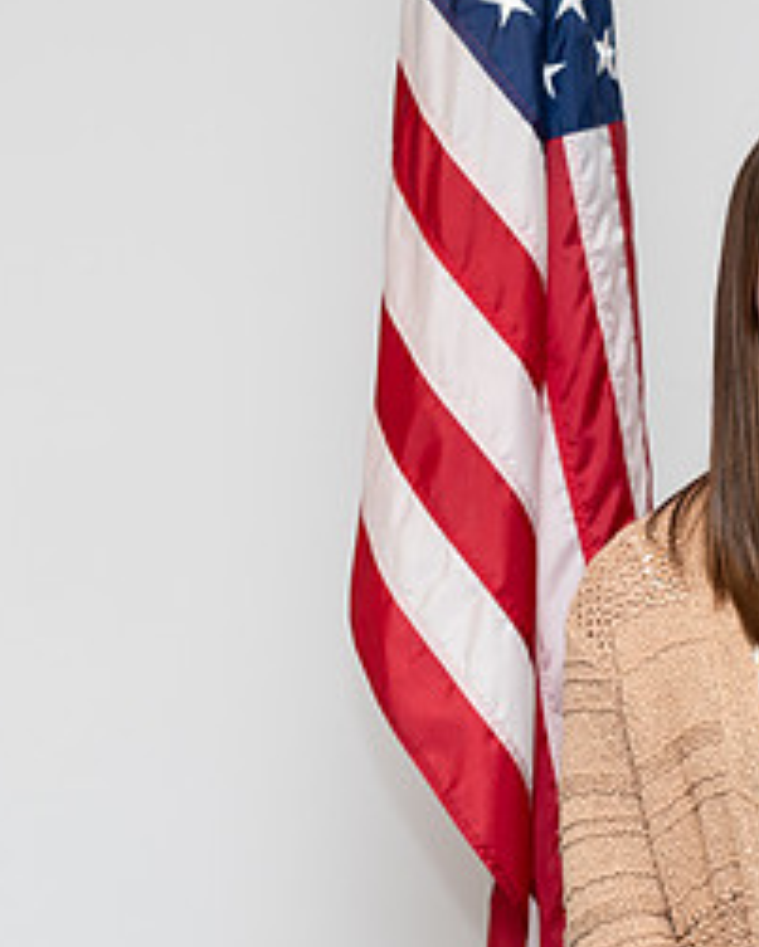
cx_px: 736
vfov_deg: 14.8
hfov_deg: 11.8
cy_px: 521
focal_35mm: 130
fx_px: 3648
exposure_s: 1/160
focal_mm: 50
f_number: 4
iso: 100
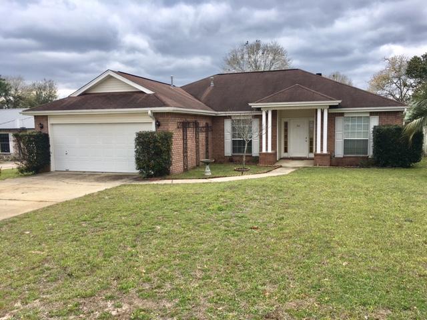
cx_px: 214
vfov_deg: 48.2
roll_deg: +0.2
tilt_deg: -3.7
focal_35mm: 29
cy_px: 160
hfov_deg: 61.7
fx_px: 358
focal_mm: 4.15
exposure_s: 1/927
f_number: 2.2
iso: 25
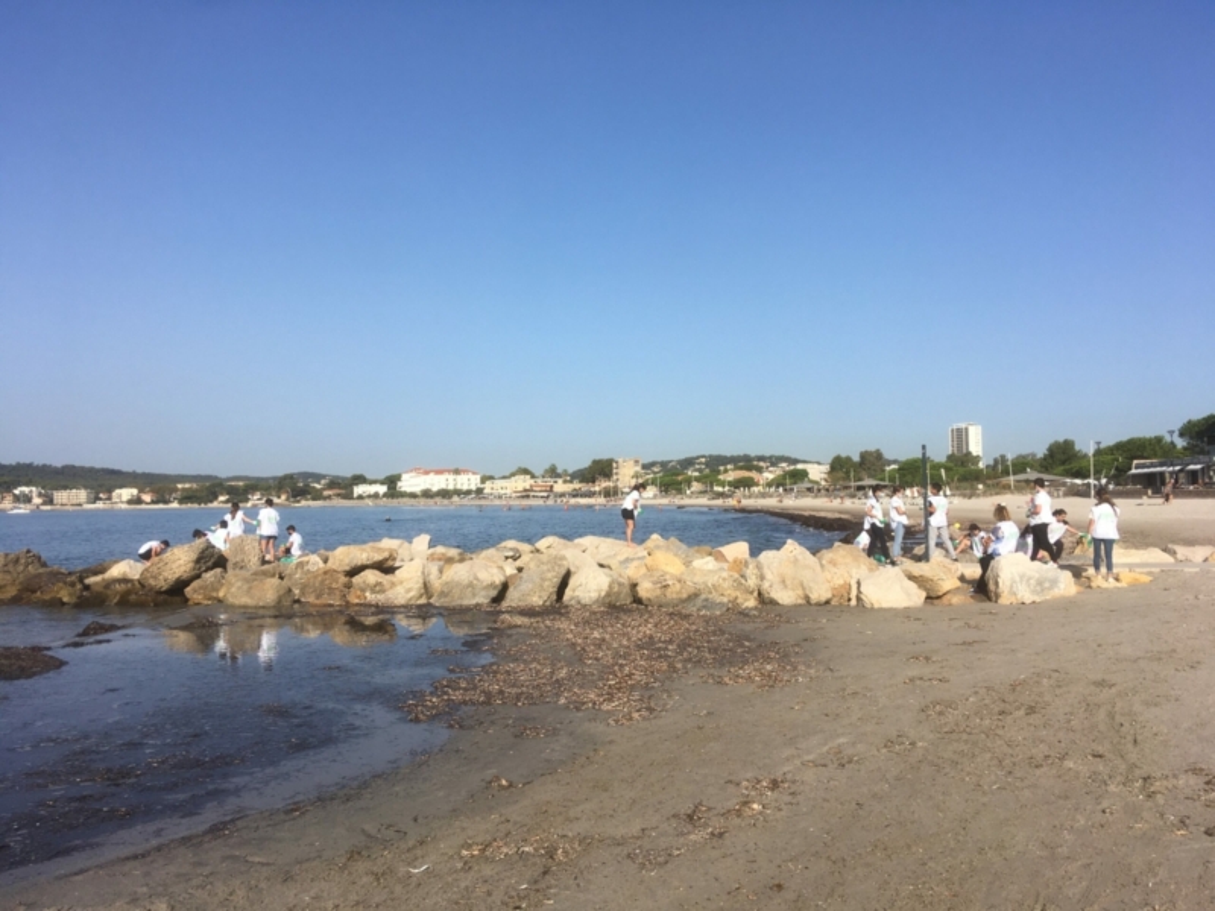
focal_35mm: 29
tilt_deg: +3.2
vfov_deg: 48.2
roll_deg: +0.9
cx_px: 608
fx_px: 1018
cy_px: 456
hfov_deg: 61.7
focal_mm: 4.15
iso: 25
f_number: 2.2
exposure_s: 1/1972
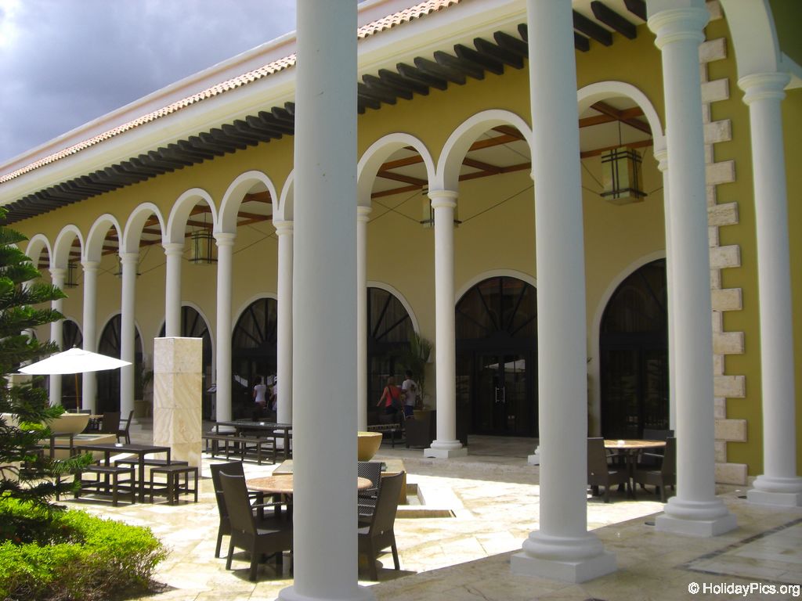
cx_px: 401
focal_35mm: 38
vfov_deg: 37.7
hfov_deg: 49.0
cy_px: 300
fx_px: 880
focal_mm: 6.2
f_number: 8
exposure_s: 1/125
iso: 64
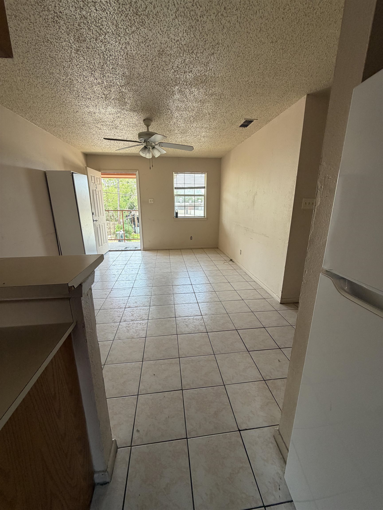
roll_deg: +0.4
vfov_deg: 102.1
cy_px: 255
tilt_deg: -13.8
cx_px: 192
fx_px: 207
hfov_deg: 85.7
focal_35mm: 14
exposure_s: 1/121
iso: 125
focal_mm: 2.22
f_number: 2.2
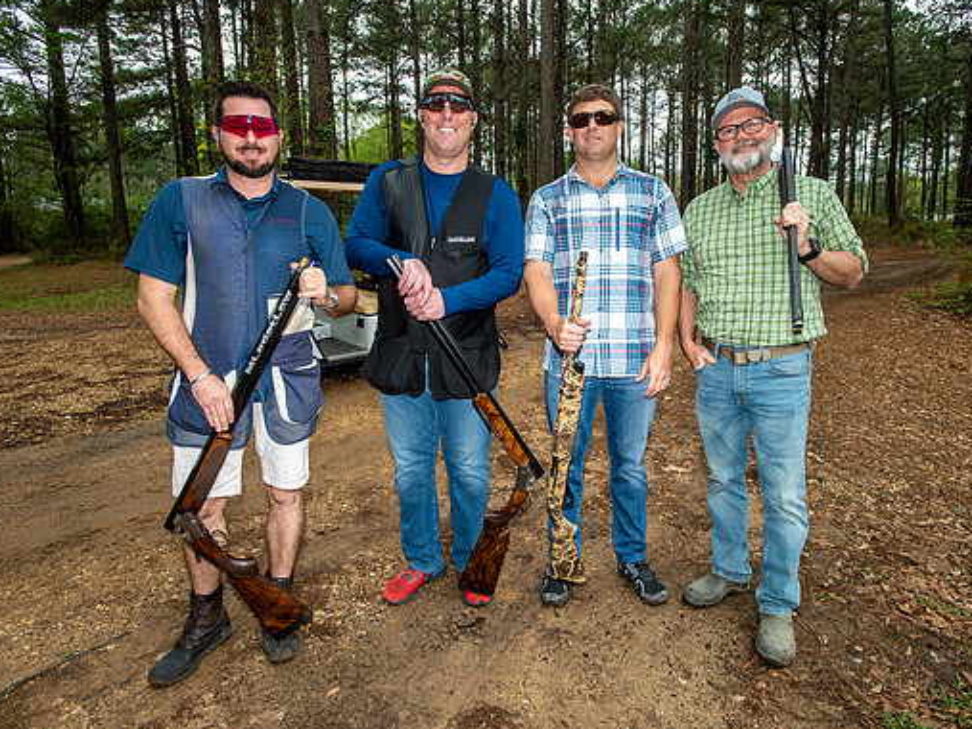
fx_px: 618
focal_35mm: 22
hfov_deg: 76.2
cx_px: 527
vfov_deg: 61.1
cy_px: 361
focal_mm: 20
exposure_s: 1/400
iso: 400
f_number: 6.3
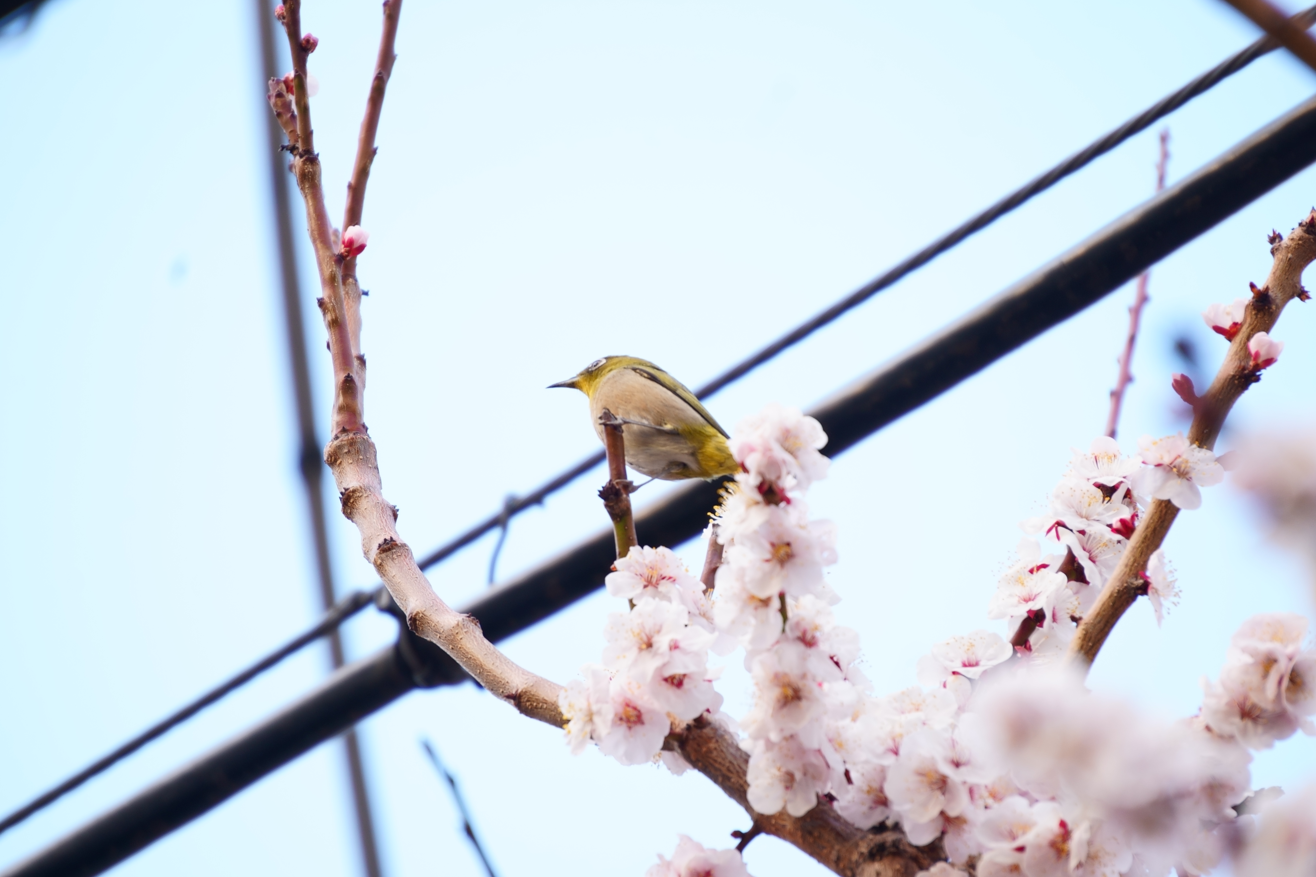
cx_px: 658
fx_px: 11514
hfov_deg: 6.5
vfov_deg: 4.4
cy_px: 438
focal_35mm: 315
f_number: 6.3
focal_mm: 210
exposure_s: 1/50
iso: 160
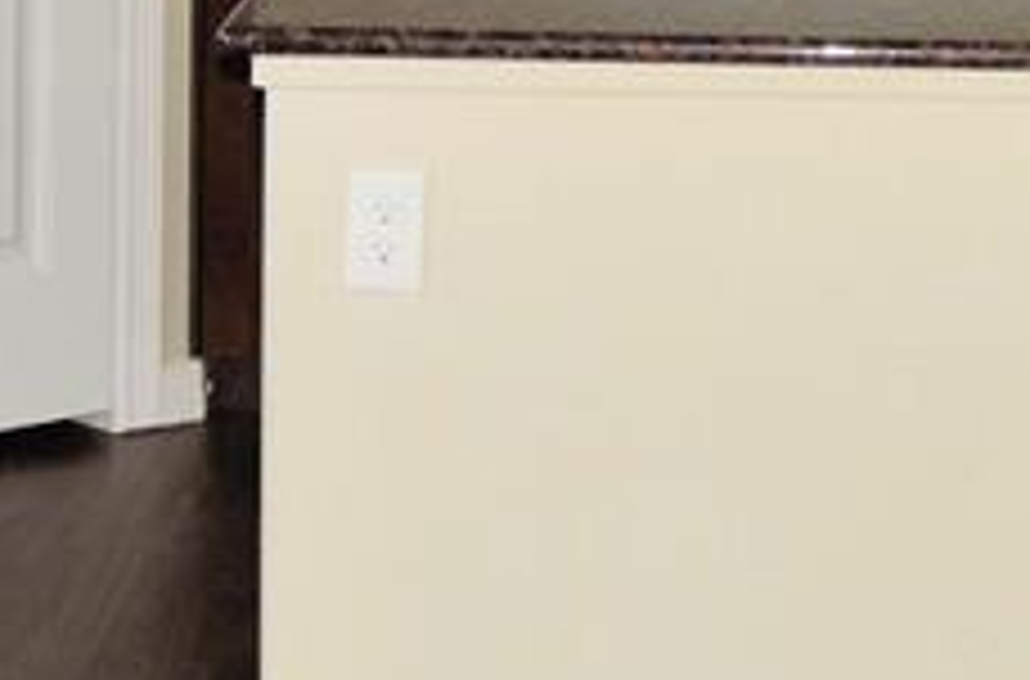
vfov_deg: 8.2
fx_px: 4591
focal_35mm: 161
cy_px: -480
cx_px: 852
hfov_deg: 12.7
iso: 200
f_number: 3.8
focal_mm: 24
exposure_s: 1/80
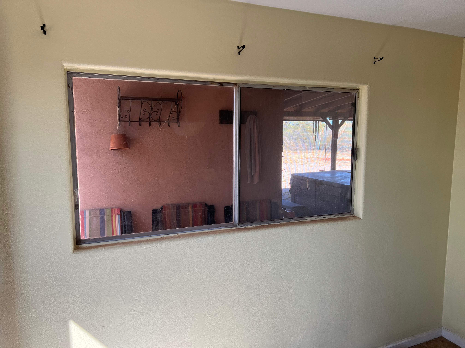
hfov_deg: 67.3
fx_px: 349
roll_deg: -0.3
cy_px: 174
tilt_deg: -2.9
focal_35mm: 26
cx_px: 232
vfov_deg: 53.1
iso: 50
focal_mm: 5.7
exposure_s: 1/397
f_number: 1.5
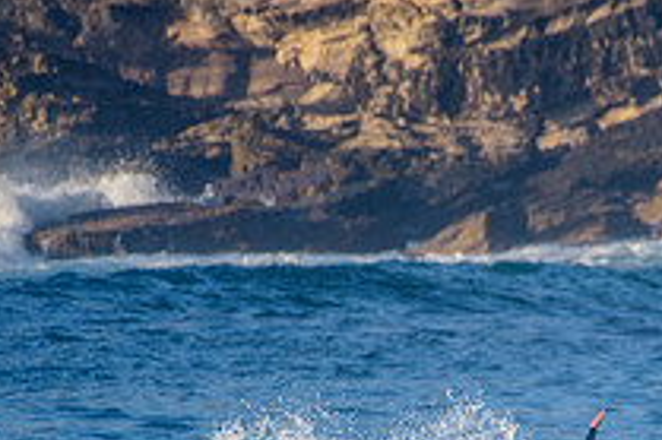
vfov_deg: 1.0
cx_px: 649
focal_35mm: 1389
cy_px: 556
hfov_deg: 1.5
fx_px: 25521
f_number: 5.6
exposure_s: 1/2000
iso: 360
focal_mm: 500
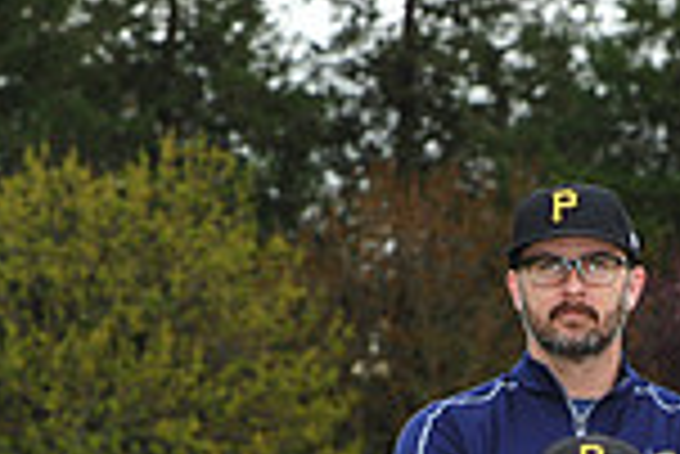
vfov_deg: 3.6
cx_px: 648
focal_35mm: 383
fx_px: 7241
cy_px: 823
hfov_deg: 5.4
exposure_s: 1/250
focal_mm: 100
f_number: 8
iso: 400
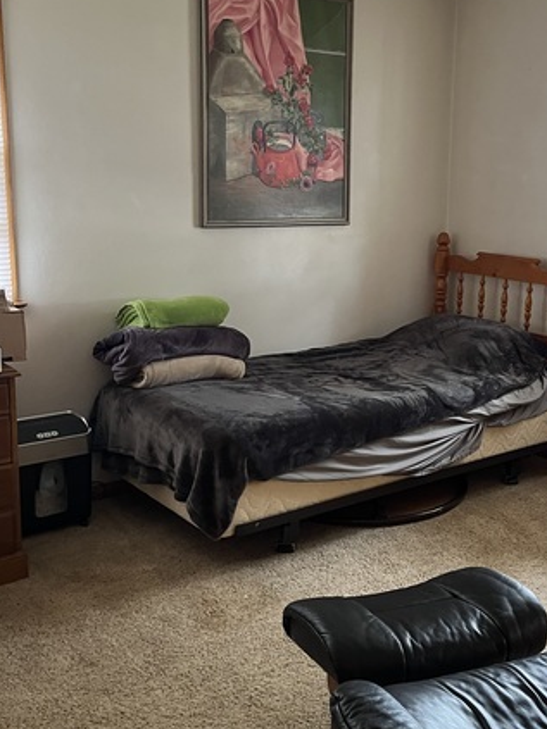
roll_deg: -1.6
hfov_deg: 34.8
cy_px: 328
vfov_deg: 45.7
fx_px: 864
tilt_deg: -10.5
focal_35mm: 41
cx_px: 369
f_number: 1.6
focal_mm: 5.1
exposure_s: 1/30
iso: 500
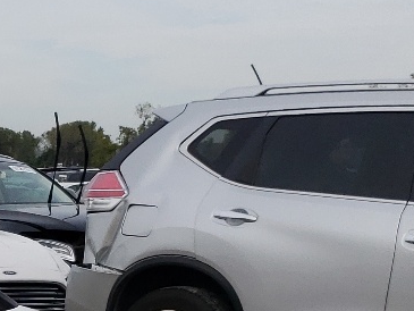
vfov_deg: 11.9
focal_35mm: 114
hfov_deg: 15.5
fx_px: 1364
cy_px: 575
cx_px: -260
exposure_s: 1/2500
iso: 50
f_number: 1.5
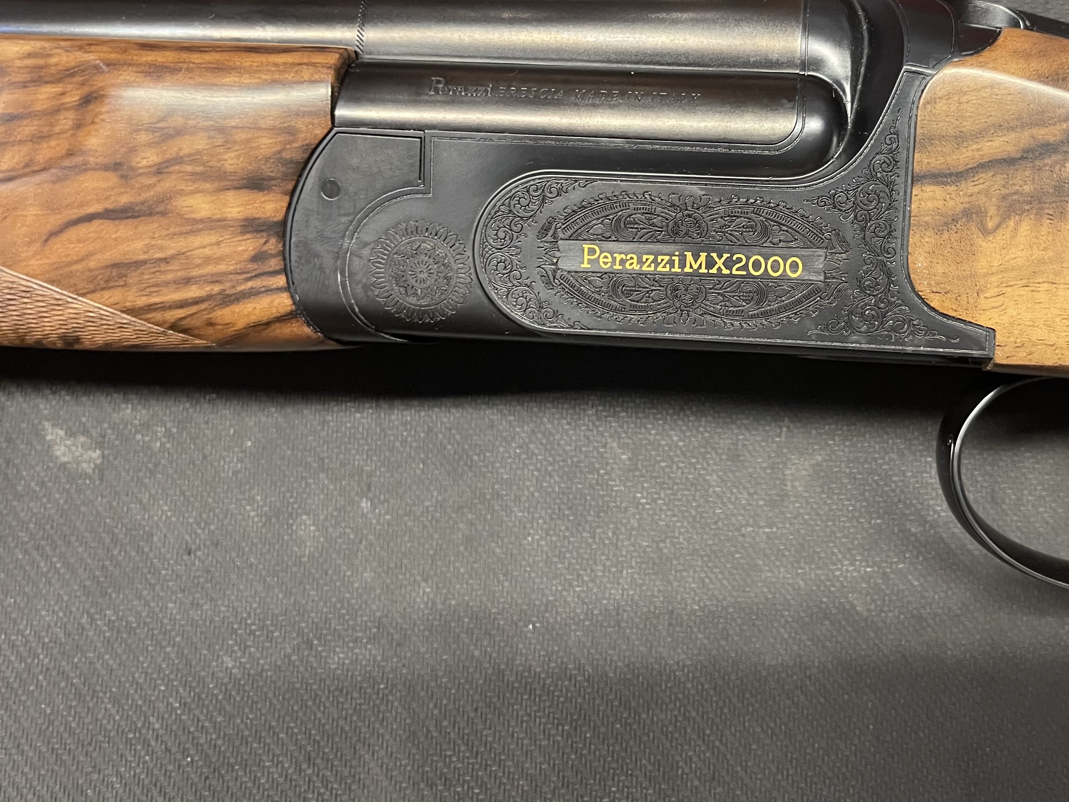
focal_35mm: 36
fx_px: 1112
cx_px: 675
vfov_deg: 38.9
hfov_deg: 50.8
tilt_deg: -80.5
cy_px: 235
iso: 400
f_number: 1.6
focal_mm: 5.1
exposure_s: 1/50
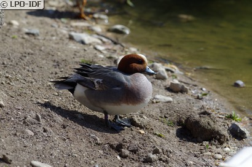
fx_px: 3145
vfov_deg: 3.0
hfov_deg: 4.6
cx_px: 126
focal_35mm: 450
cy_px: 84
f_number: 5.6
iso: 200
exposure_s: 1/800
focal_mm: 300
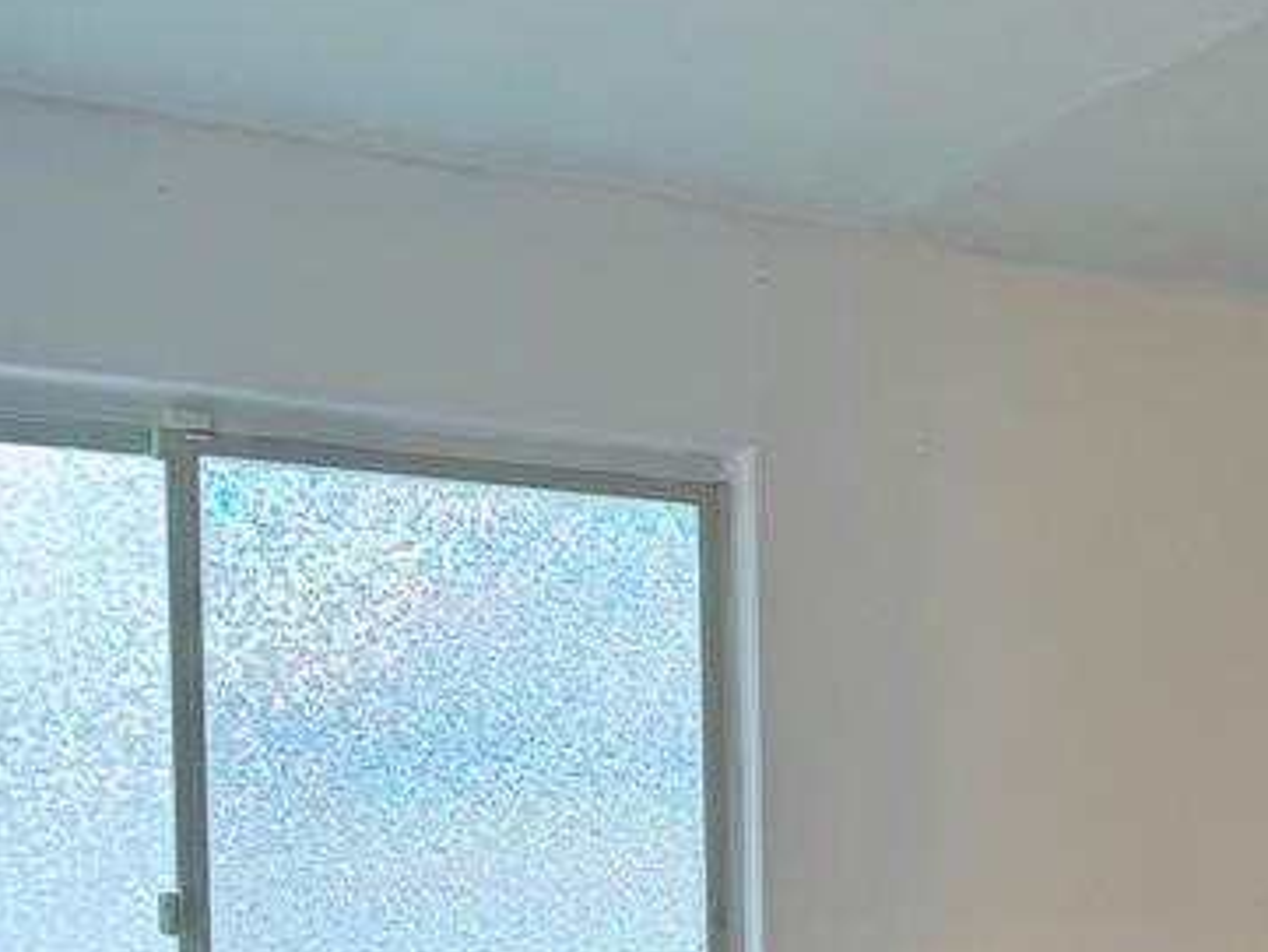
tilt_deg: -3.7
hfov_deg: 25.7
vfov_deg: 20.6
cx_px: 1507
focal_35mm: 68
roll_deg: -0.9
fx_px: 2492
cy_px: 1047
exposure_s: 1/120
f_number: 1.78
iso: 250
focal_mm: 6.76
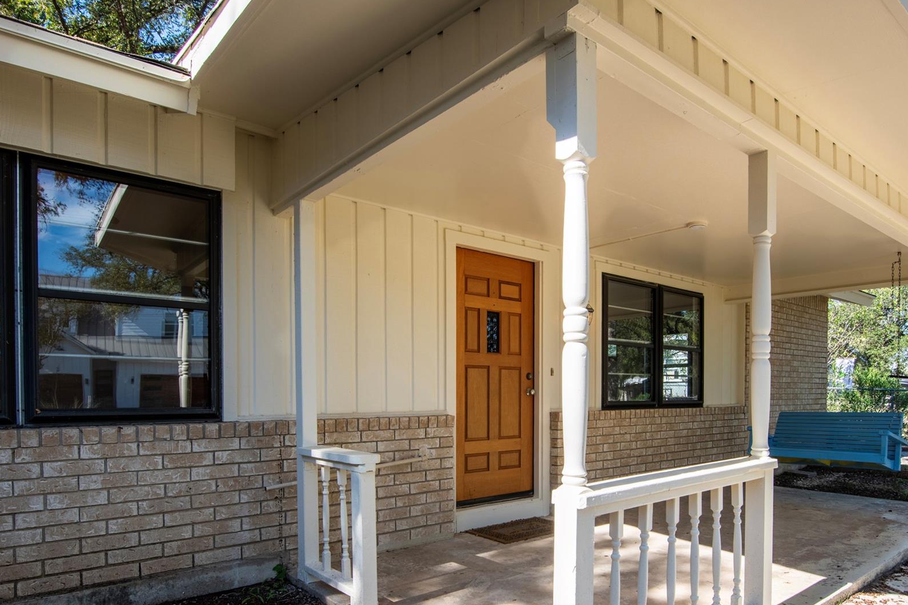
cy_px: 386
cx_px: 504
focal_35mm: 22
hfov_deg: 78.3
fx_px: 555
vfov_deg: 56.4
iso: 400
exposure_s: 1/250
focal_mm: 17
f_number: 11
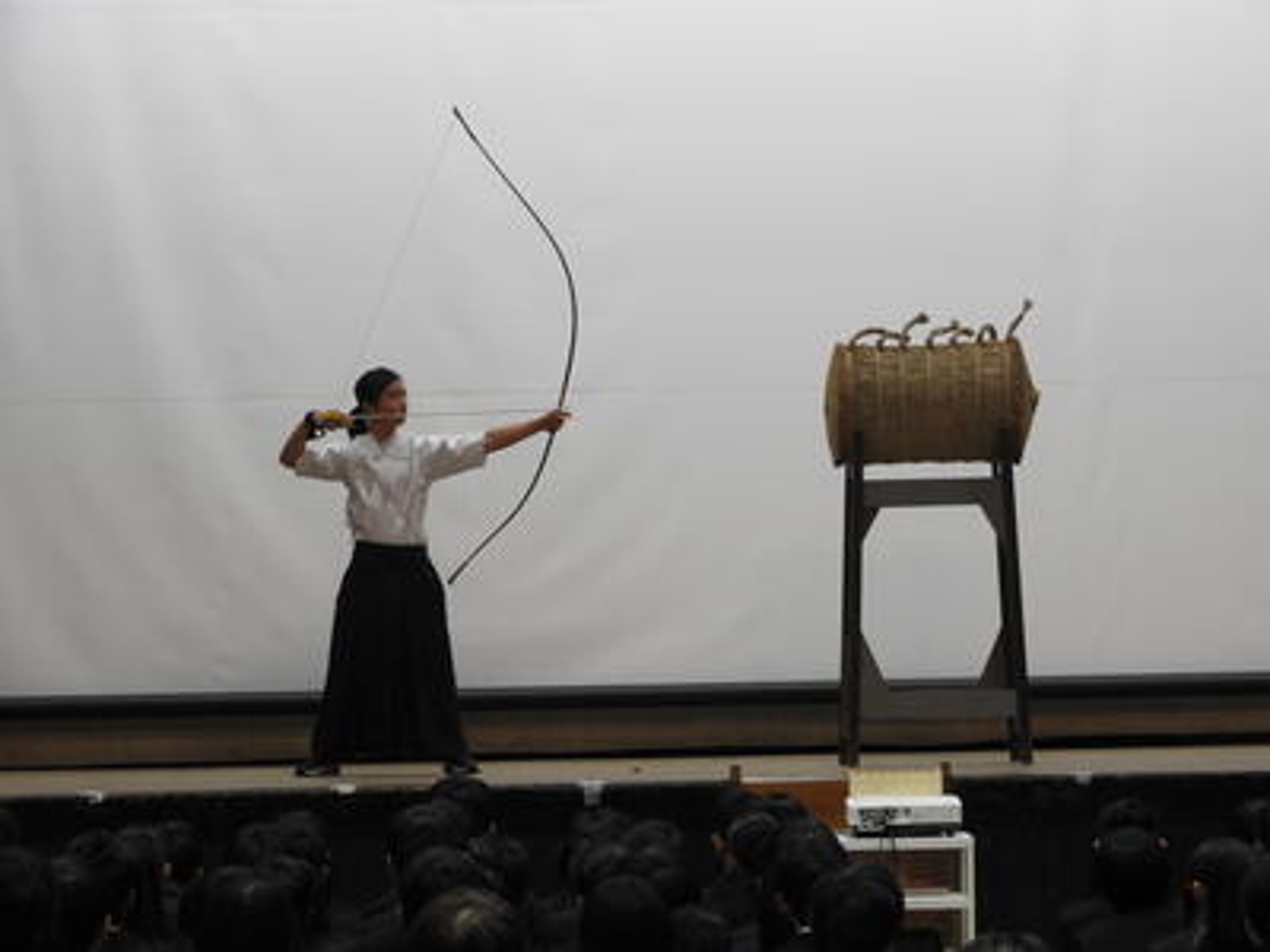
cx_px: 635
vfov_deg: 6.8
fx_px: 8071
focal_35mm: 220
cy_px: 476
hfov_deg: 9.0
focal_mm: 39.4
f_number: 5.3
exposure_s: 1/40
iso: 400
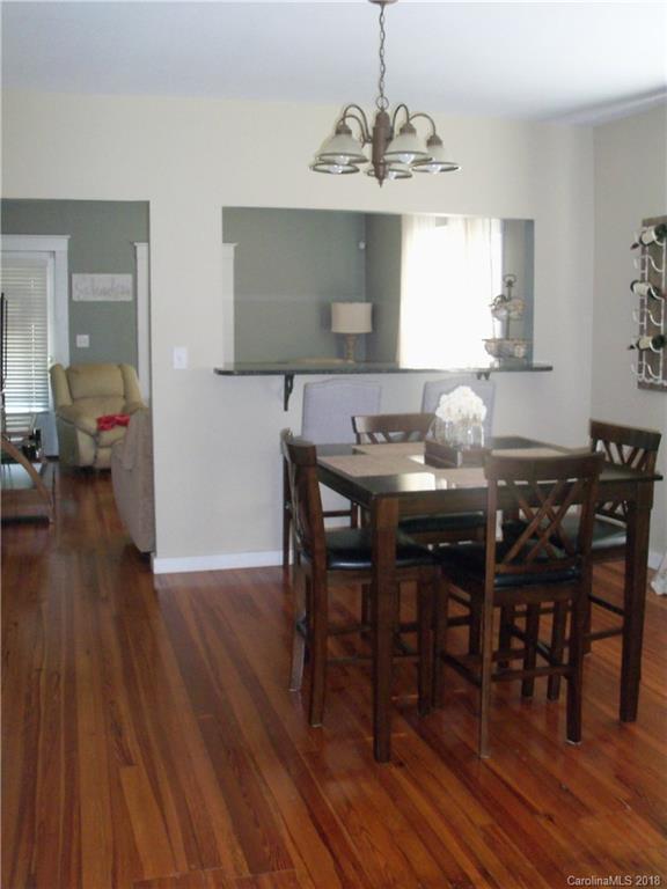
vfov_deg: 52.6
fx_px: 899
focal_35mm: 35
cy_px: 444
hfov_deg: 40.7
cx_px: 334
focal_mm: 6.3
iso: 250
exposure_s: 1/30
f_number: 3
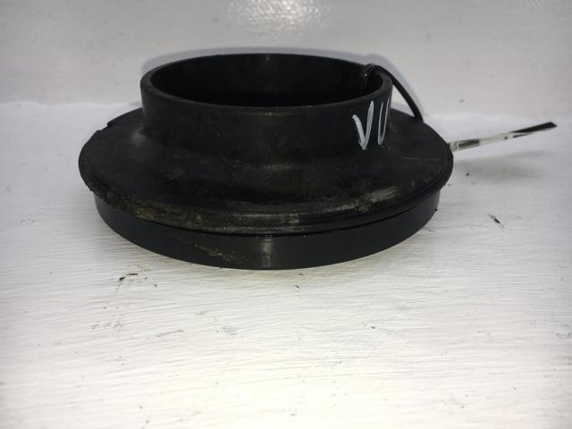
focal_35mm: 29
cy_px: 214
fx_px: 479
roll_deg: -1.6
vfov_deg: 48.2
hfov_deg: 61.7
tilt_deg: -24.9
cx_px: 286
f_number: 2.2
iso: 25
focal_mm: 4.15
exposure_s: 1/534
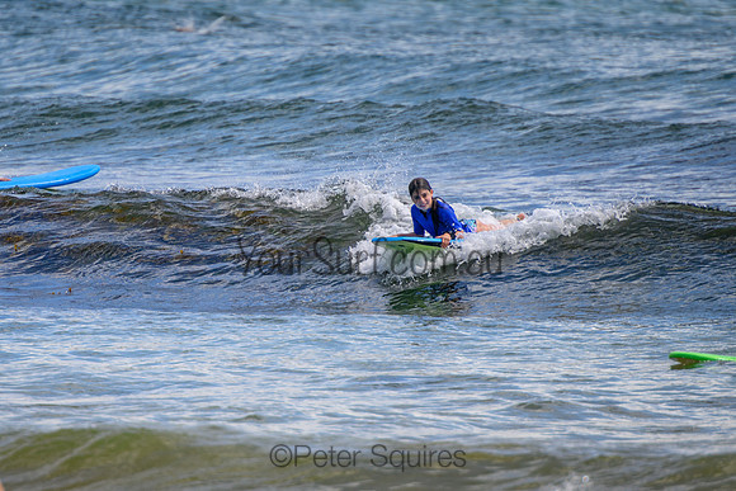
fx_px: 11244
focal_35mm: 550
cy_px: 257
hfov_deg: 3.7
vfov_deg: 2.5
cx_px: 256
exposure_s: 1/2000
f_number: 5.6
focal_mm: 400
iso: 400
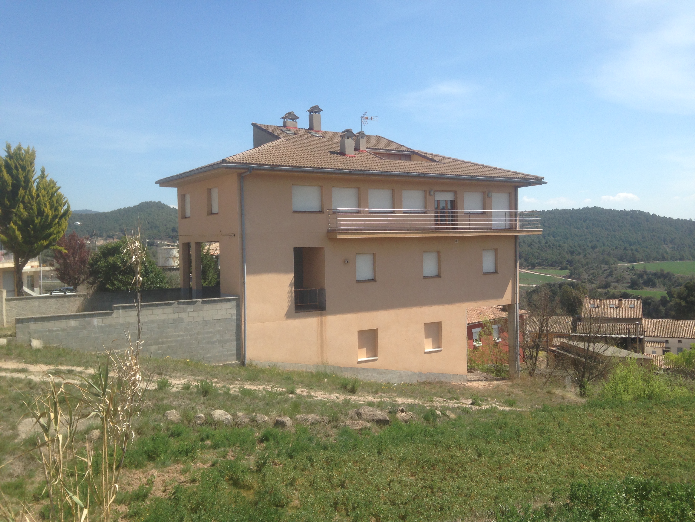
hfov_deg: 55.4
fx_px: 663
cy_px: 261
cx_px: 348
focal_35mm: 33
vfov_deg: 42.9
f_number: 2.4
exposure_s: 1/1391
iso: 50
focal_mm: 4.12
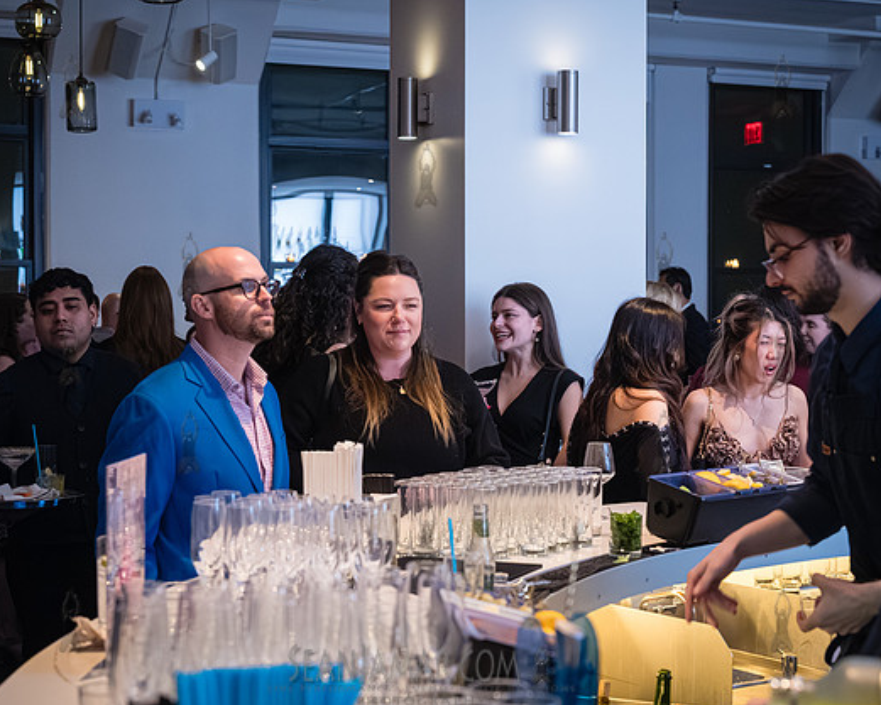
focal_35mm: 62
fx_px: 1617
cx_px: 458
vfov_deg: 24.6
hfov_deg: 30.5
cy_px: 335
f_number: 4.5
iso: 12800
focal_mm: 49
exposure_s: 1/200
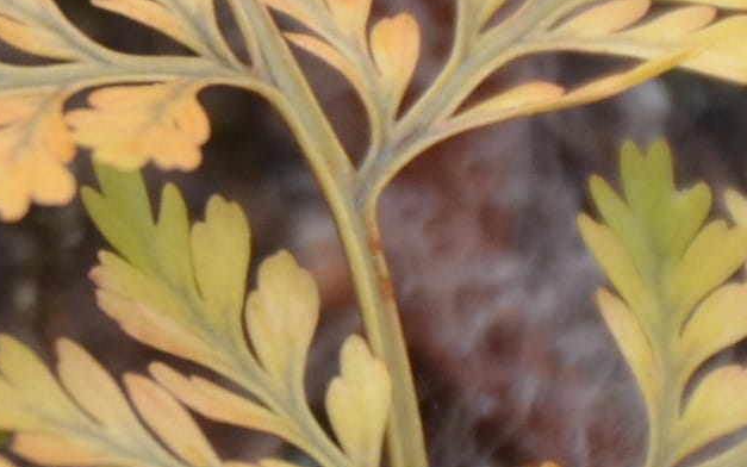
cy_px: 27
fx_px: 25654
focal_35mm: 1260
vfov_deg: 1.0
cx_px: 270
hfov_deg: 1.7
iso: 360
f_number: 5.6
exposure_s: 1/125
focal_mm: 105
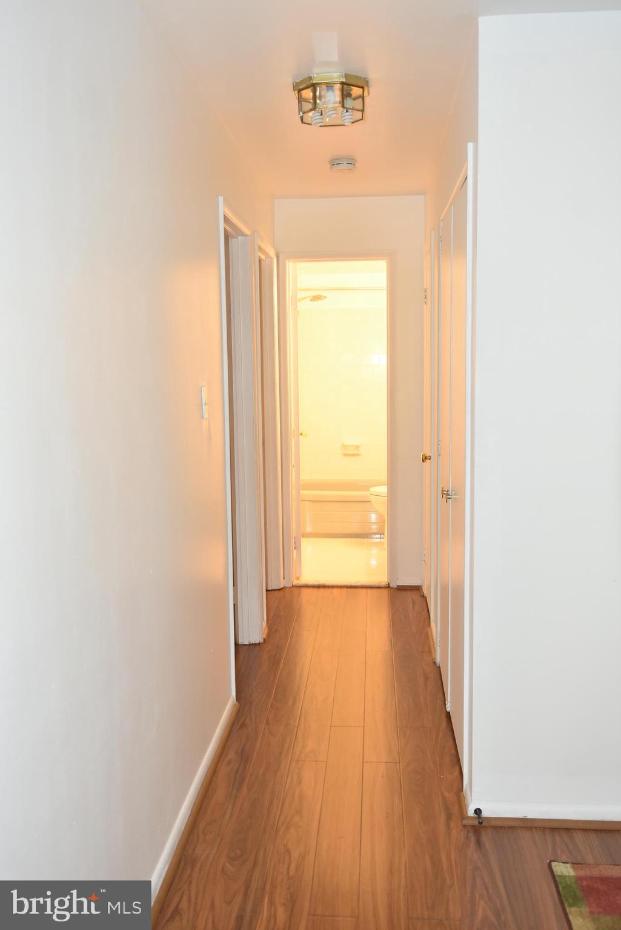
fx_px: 853
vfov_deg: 57.2
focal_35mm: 33
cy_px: 465
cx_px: 310
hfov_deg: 40.0
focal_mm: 22
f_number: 4
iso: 450
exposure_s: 1/60
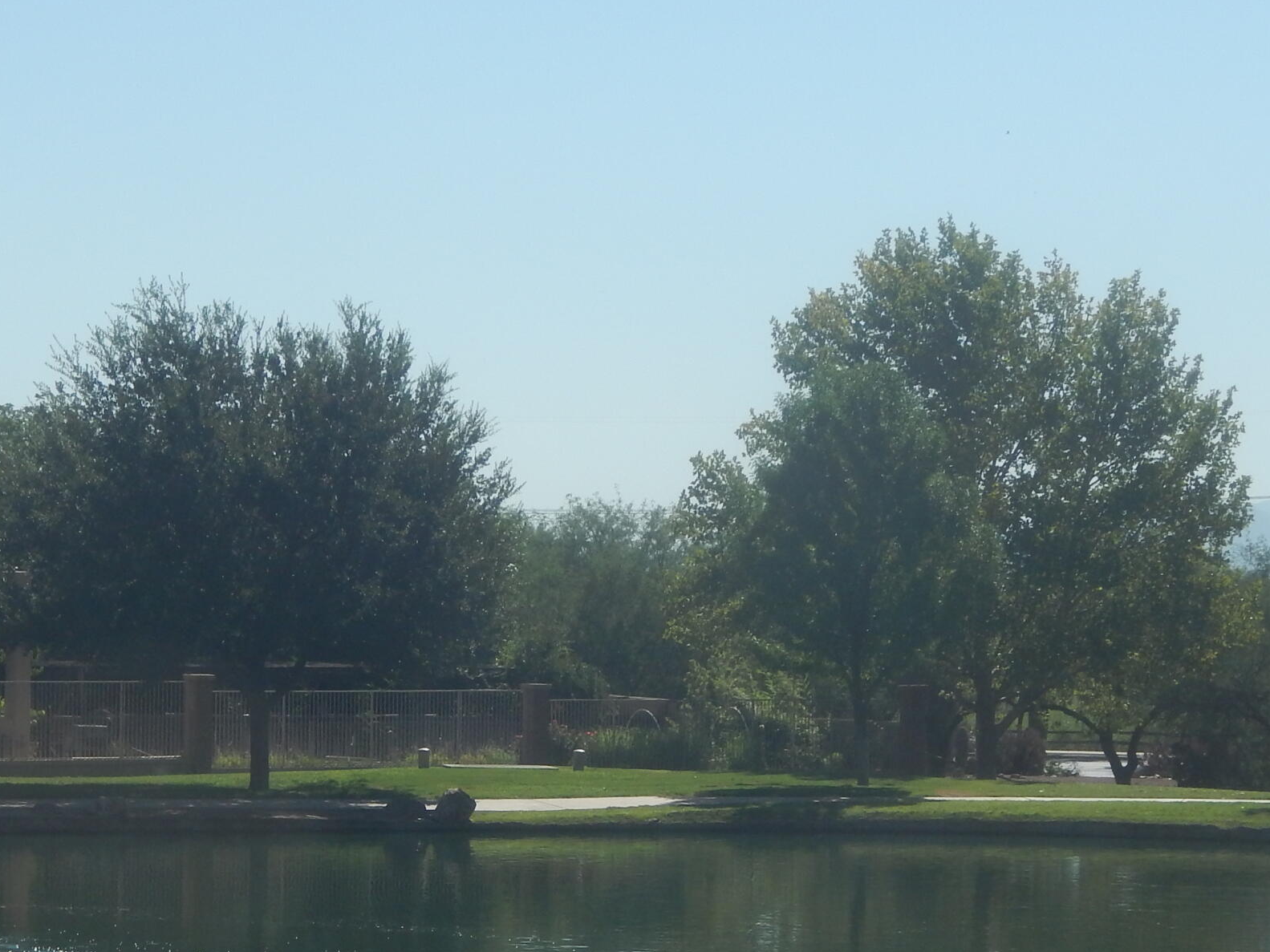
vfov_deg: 9.1
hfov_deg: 12.1
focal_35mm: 163
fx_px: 5980
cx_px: 530
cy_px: 676
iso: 125
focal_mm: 15.3
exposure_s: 1/400
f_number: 8.6
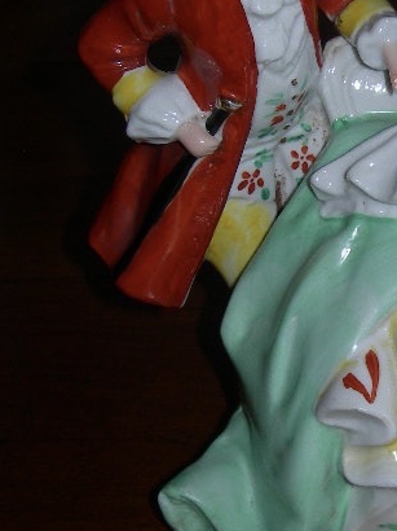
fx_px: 1454
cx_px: 401
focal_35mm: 95
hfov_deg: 15.3
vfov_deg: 20.7
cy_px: 264
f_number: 4.8
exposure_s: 1/60.1
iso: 50
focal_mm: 7.8
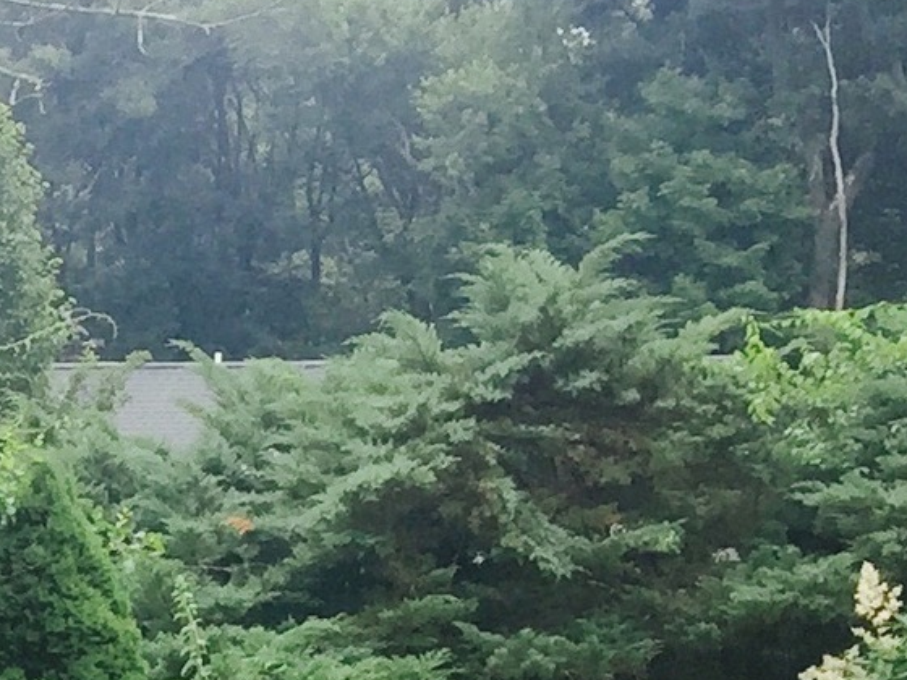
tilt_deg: -11.9
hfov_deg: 11.3
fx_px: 4166
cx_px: -894
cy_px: 1271
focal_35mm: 159
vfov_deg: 8.9
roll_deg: -0.3
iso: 32
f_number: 2.2
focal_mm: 4.15
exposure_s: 1/455
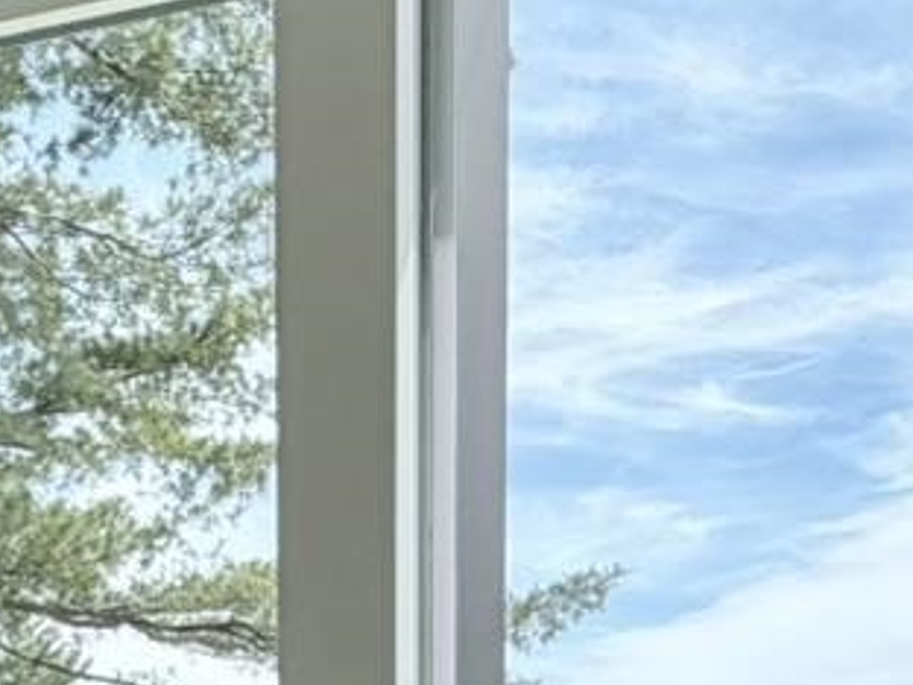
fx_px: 2427
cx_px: 609
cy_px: 1265
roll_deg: -1.2
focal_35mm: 92
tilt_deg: -5.9
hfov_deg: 21.2
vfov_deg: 14.1
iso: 32
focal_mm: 2.22
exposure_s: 1/770
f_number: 2.2
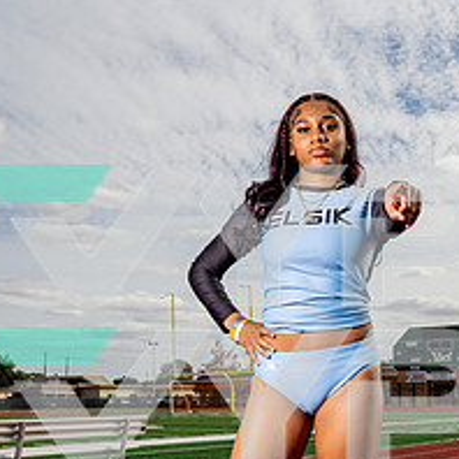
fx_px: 870
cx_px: 320
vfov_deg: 28.6
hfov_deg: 29.3
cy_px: 401
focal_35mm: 58
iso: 160
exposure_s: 1/1250
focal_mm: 30
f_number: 8
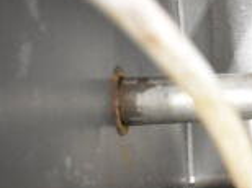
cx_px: 484
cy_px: 127
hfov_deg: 15.7
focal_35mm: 103
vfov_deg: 14.3
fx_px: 749
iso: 5600
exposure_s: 1/30
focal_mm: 18
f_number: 3.5
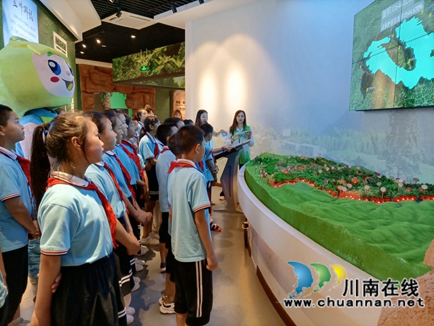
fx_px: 326
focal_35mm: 26
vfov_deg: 53.1
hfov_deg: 67.3
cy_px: 163
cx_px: 217
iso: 777
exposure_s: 1/50
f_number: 1.8
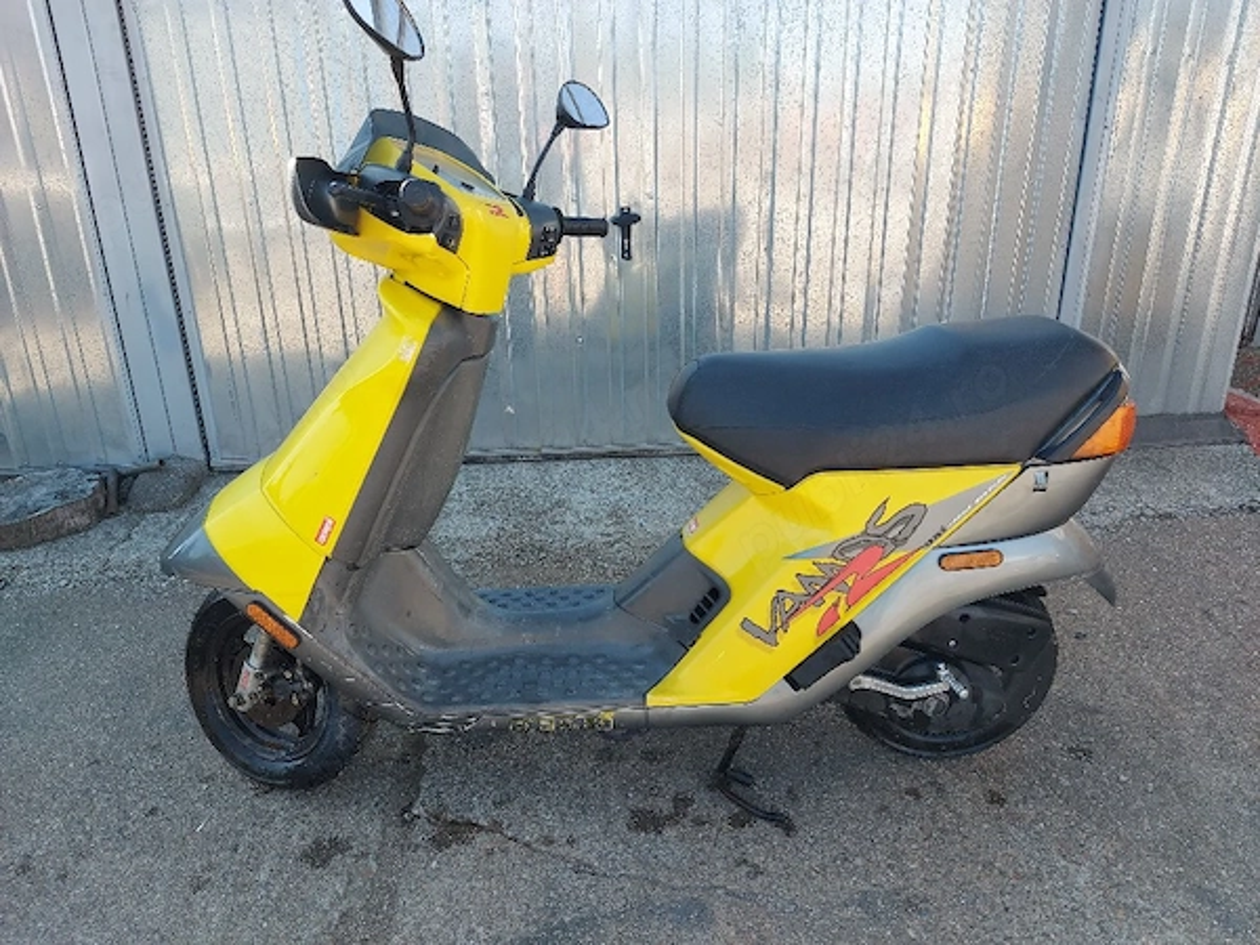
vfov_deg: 56.8
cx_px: 630
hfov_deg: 71.6
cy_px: 472
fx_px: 874
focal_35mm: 24
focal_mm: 5.23
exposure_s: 1/172
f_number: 1.8
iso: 32
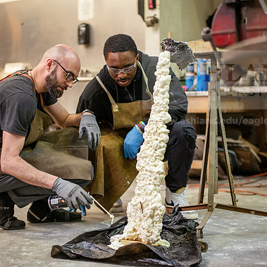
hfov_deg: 26.5
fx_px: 567
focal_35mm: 65
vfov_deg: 26.5
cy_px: 136
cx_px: 121
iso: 640
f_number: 2
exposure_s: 1/160
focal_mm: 50
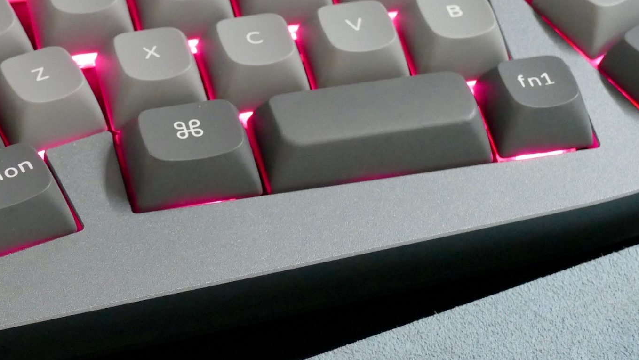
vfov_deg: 7.5
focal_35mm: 162
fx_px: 2745
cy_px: 60
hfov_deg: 13.2
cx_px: 107
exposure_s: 1/30
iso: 1600
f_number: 4
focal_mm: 25.64
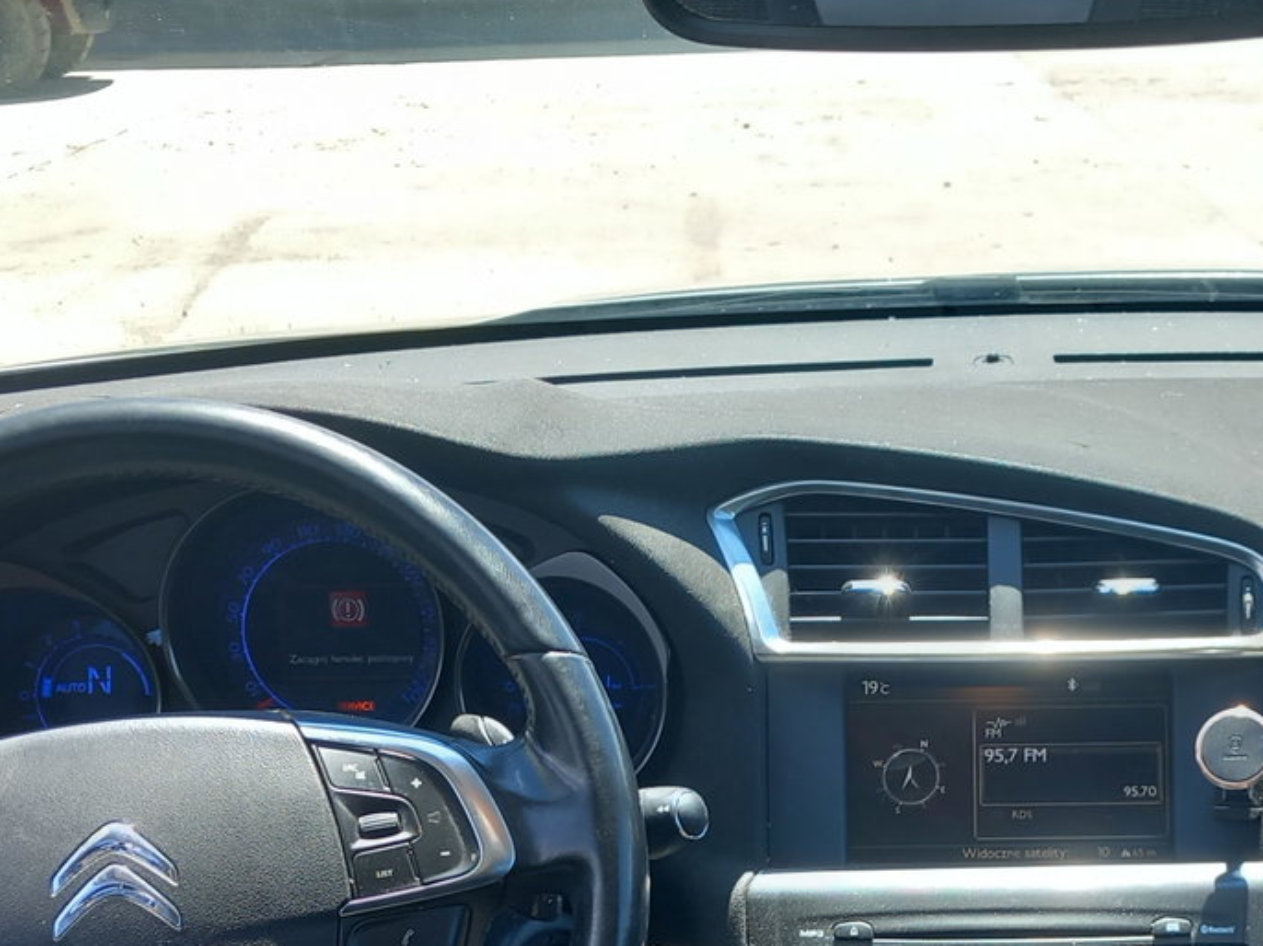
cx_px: 965
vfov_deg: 22.4
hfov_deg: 30.2
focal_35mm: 63
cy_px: 948
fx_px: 2298
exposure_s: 1/100
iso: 40
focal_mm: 4
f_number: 1.8
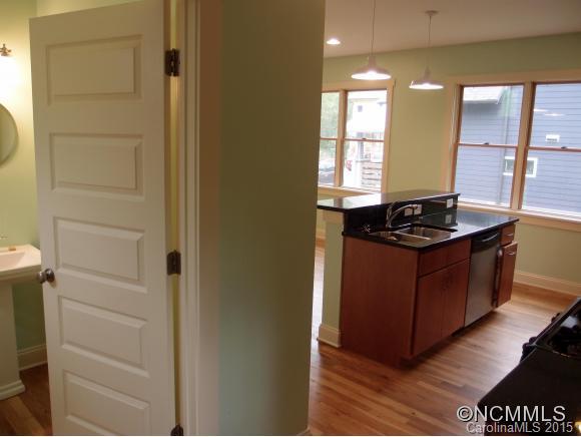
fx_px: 470
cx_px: 290
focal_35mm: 28
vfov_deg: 49.8
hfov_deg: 63.4
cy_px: 218
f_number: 1.8
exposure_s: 1/60
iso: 125
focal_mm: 6
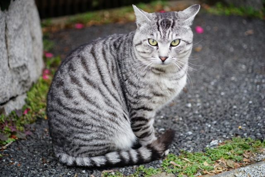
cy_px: 88
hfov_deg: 27.0
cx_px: 132
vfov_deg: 18.2
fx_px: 552
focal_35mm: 75
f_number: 4
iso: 1600
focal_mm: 75
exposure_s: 1/400
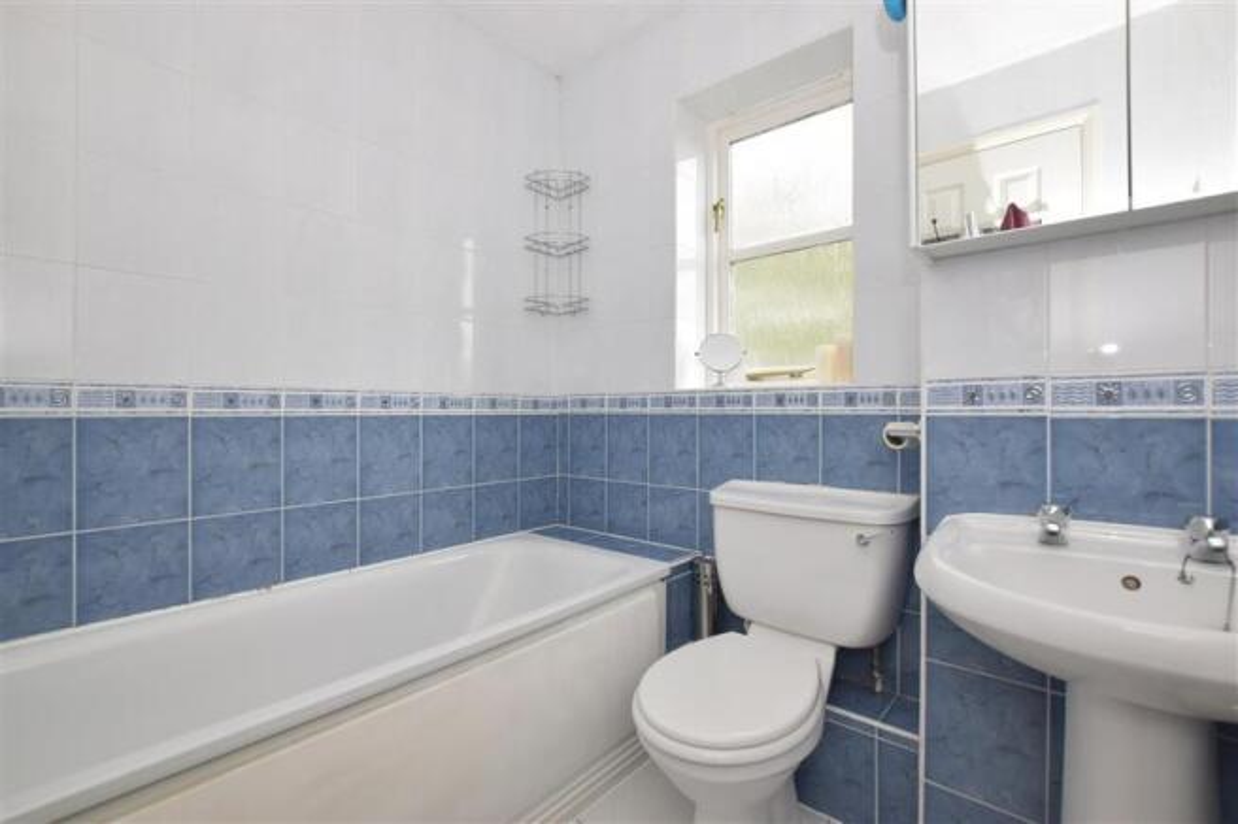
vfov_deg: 77.3
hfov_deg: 100.4
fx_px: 516
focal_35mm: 15
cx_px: 619
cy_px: 412
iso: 400
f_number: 8
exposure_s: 1/20
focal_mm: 10
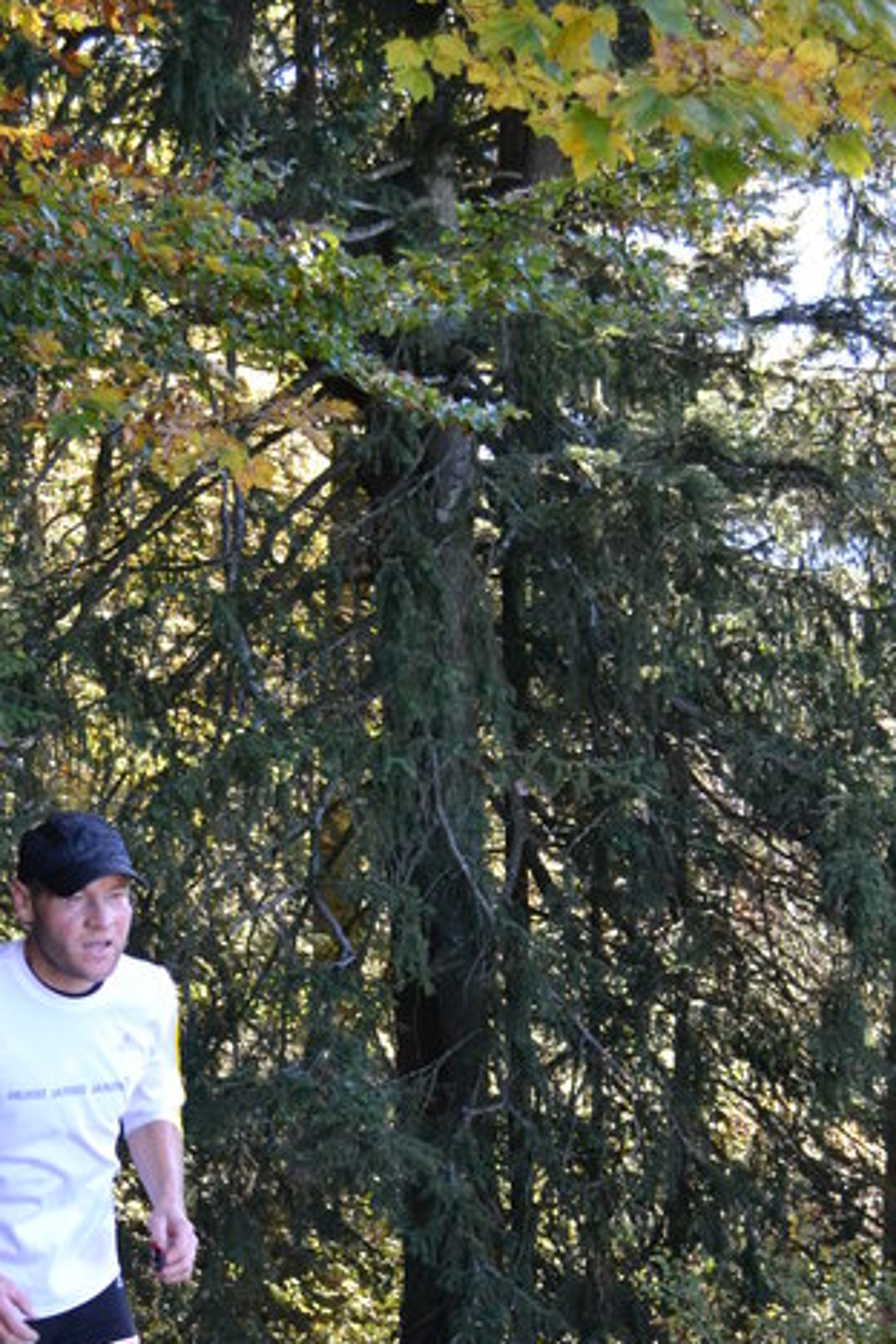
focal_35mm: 70
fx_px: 2606
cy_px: 1075
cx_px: 208
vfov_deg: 28.3
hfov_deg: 19.4
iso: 2500
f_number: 4.5
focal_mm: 29
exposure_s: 1/500
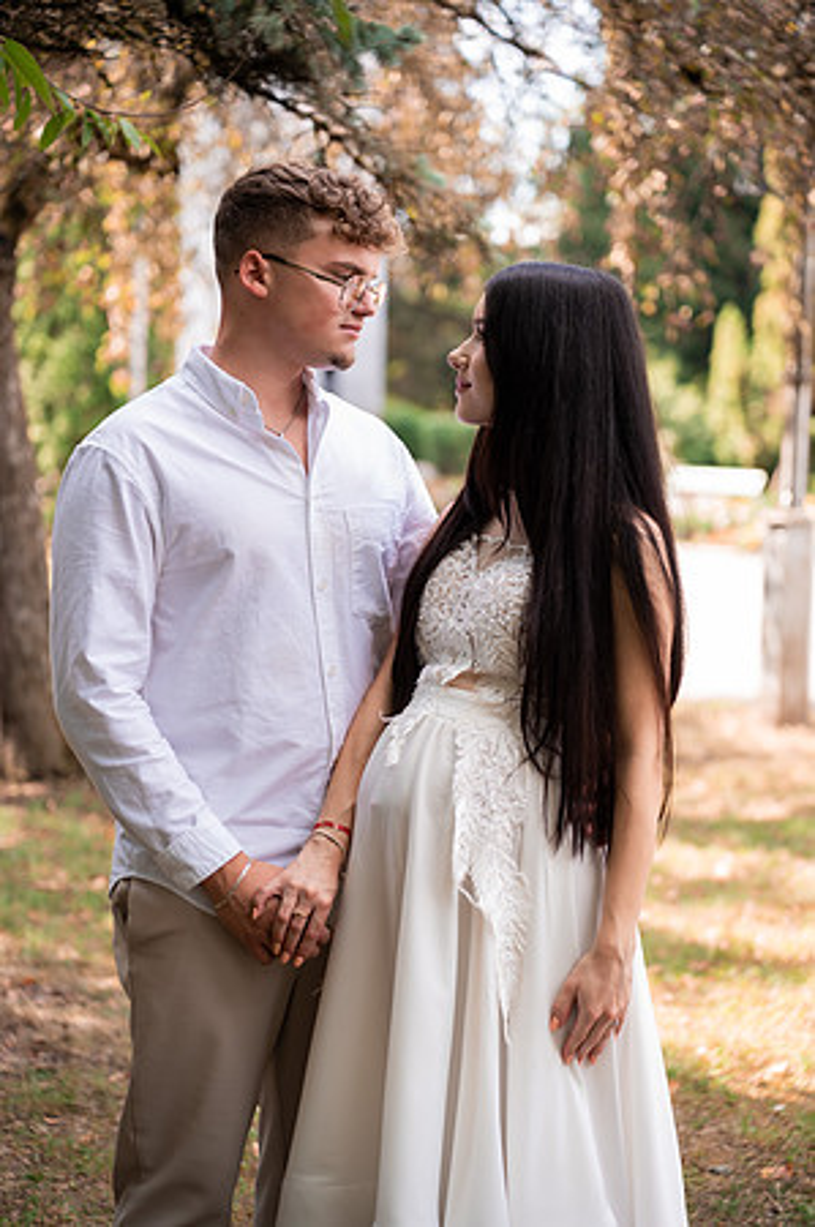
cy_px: 614
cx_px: 408
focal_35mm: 75
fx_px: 2553
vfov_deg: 27.0
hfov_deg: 18.1
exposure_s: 1/320
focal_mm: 75
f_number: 2.8
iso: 200
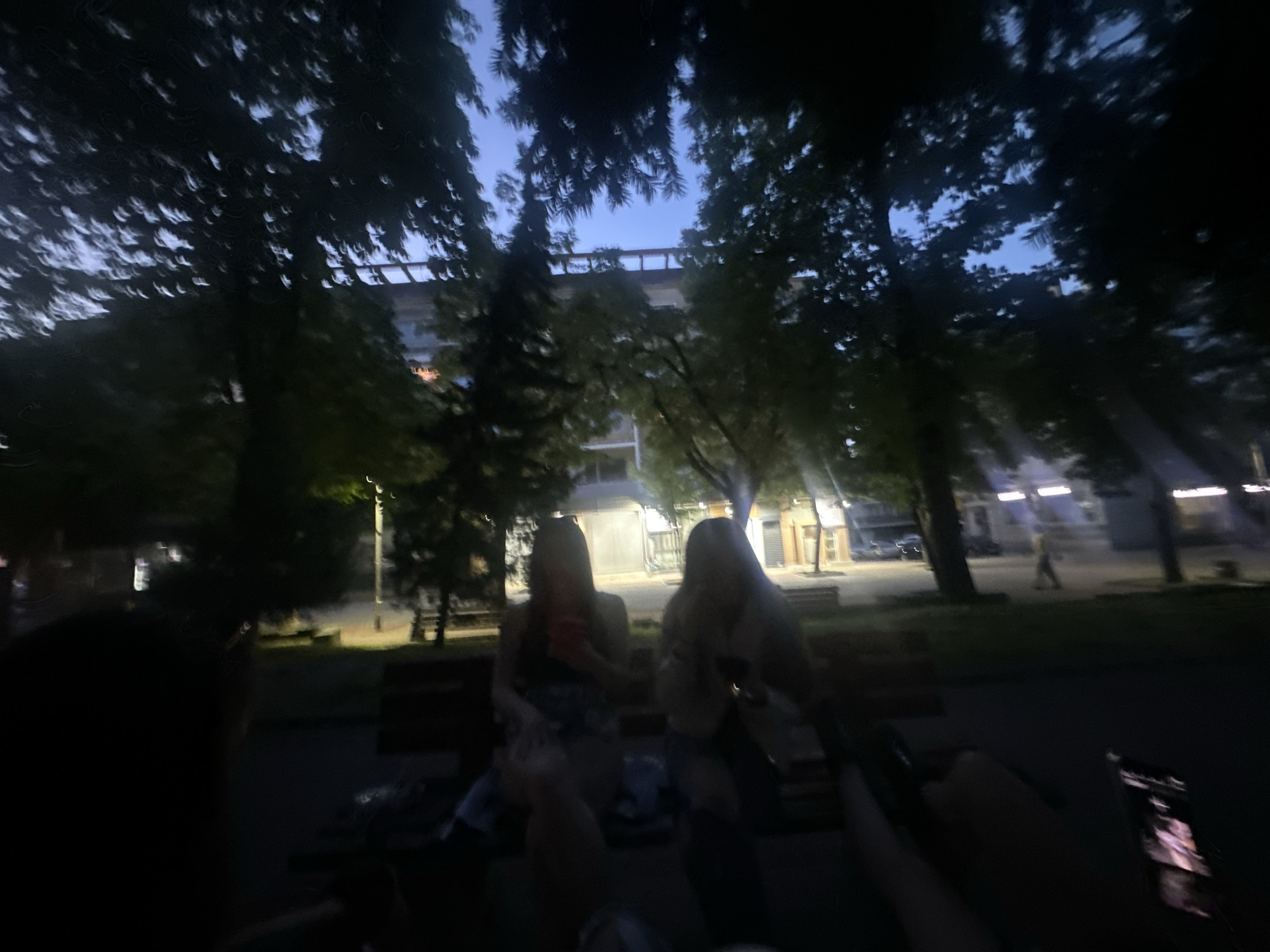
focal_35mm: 14
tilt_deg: +11.1
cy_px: 476
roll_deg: +2.8
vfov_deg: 85.7
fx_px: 514
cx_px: 635
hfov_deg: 102.1
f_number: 2.2
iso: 1000
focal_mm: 2.22
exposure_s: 1/34
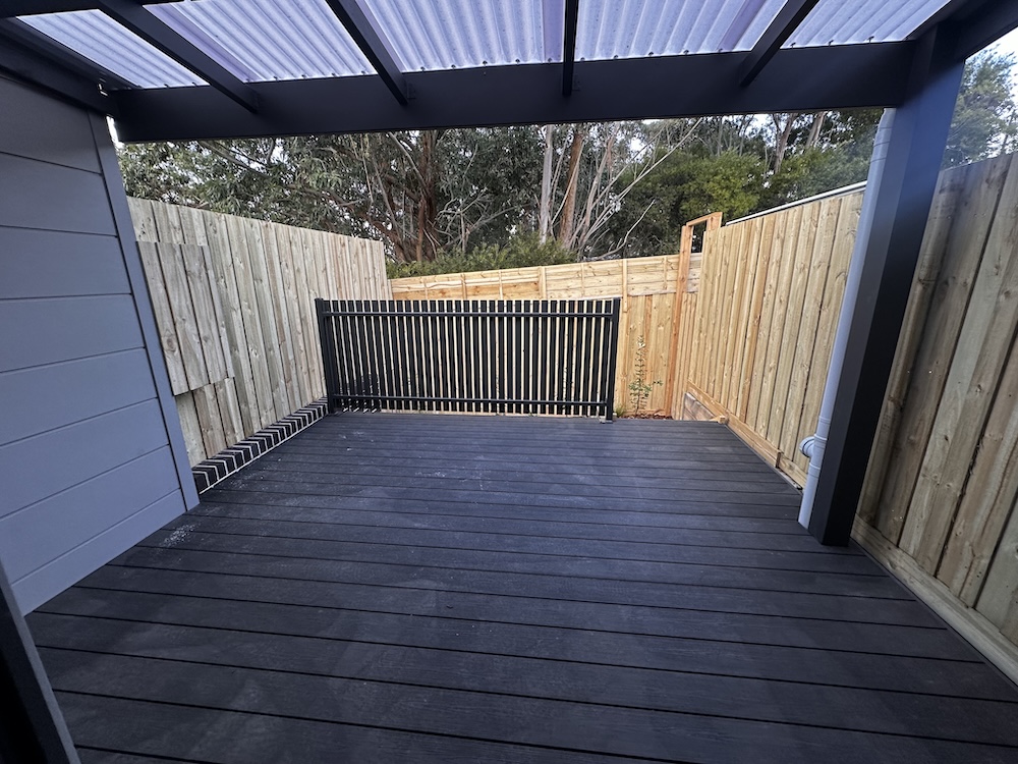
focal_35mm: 14
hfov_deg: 102.1
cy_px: 382
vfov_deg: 85.7
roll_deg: +0.3
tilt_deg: -13.2
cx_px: 509
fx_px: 412
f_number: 2.2
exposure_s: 1/100
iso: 125
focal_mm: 2.22
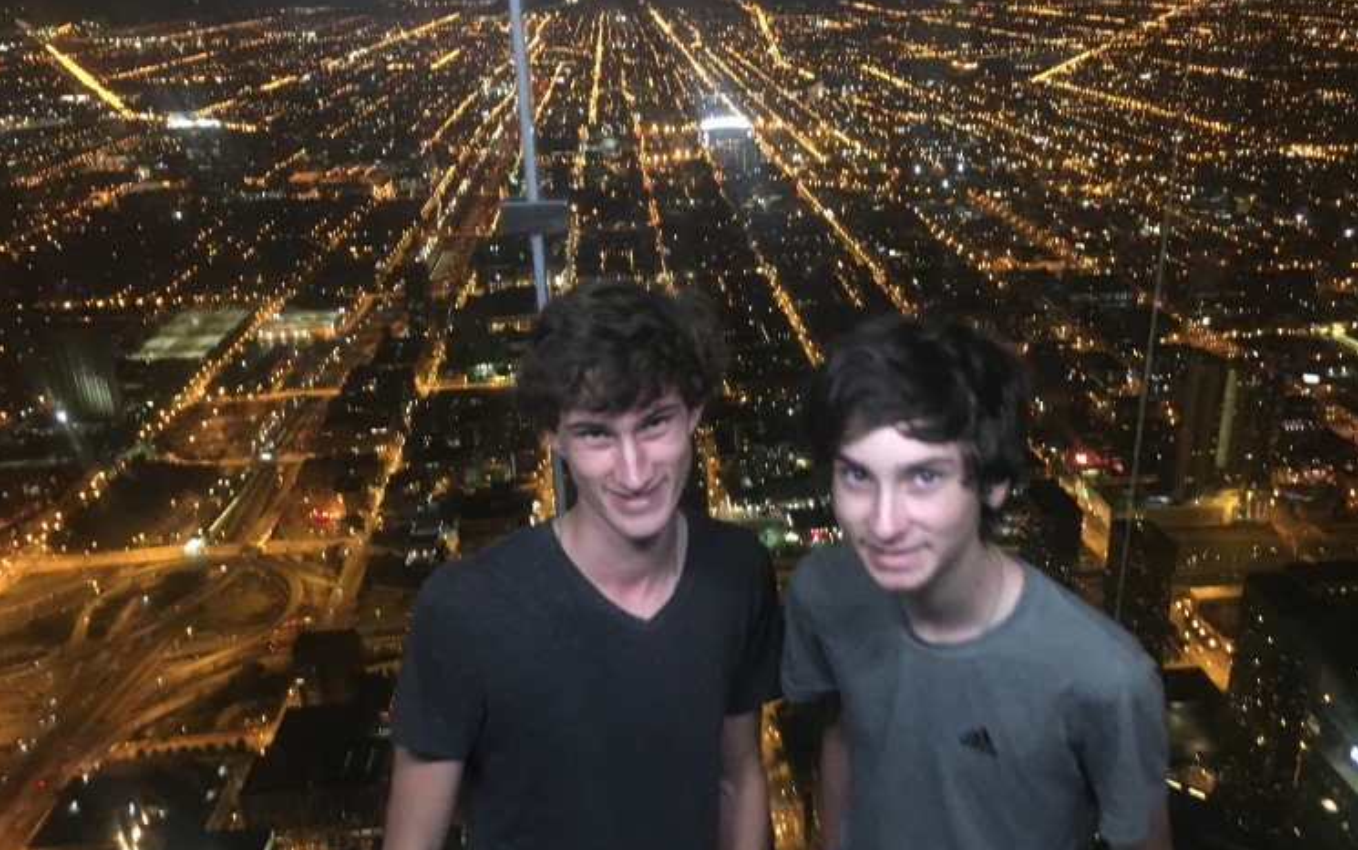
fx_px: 1222
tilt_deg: -23.3
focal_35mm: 33
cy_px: 511
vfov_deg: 38.2
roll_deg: +2.8
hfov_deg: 58.1
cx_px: 724
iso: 400
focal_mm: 4.15
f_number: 2.2
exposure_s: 1/15
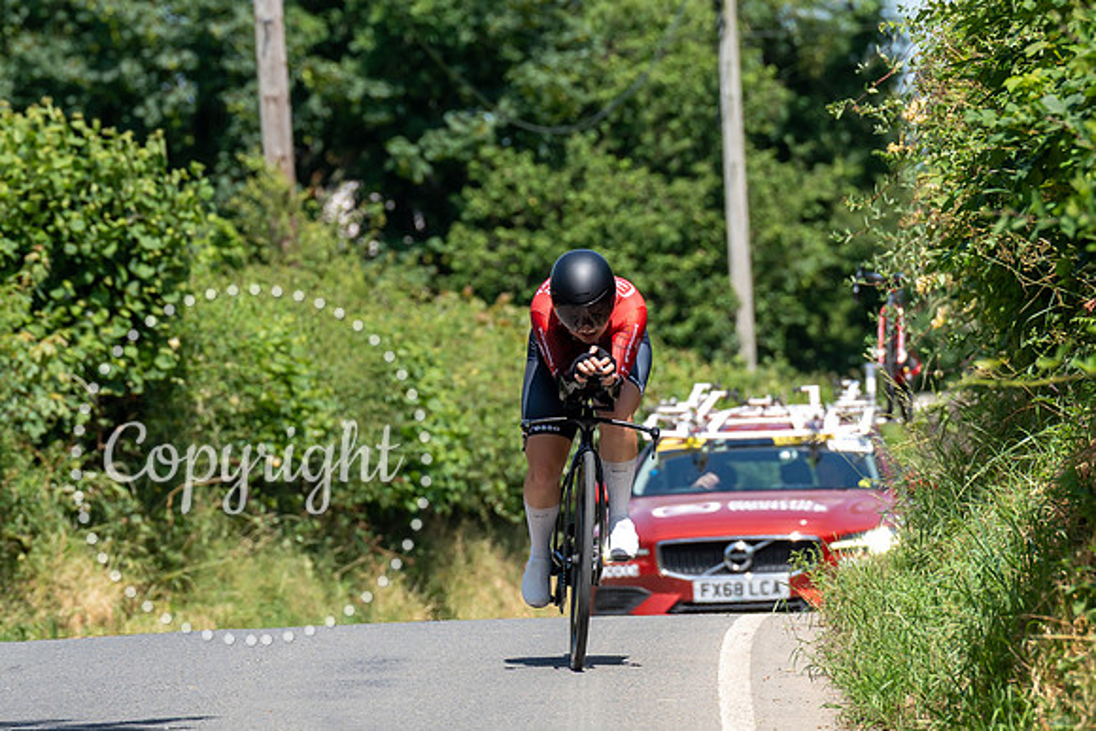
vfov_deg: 3.0
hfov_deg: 4.6
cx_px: 560
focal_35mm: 452
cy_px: 430
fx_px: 13772
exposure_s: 1/1000
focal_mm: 200
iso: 200
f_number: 5
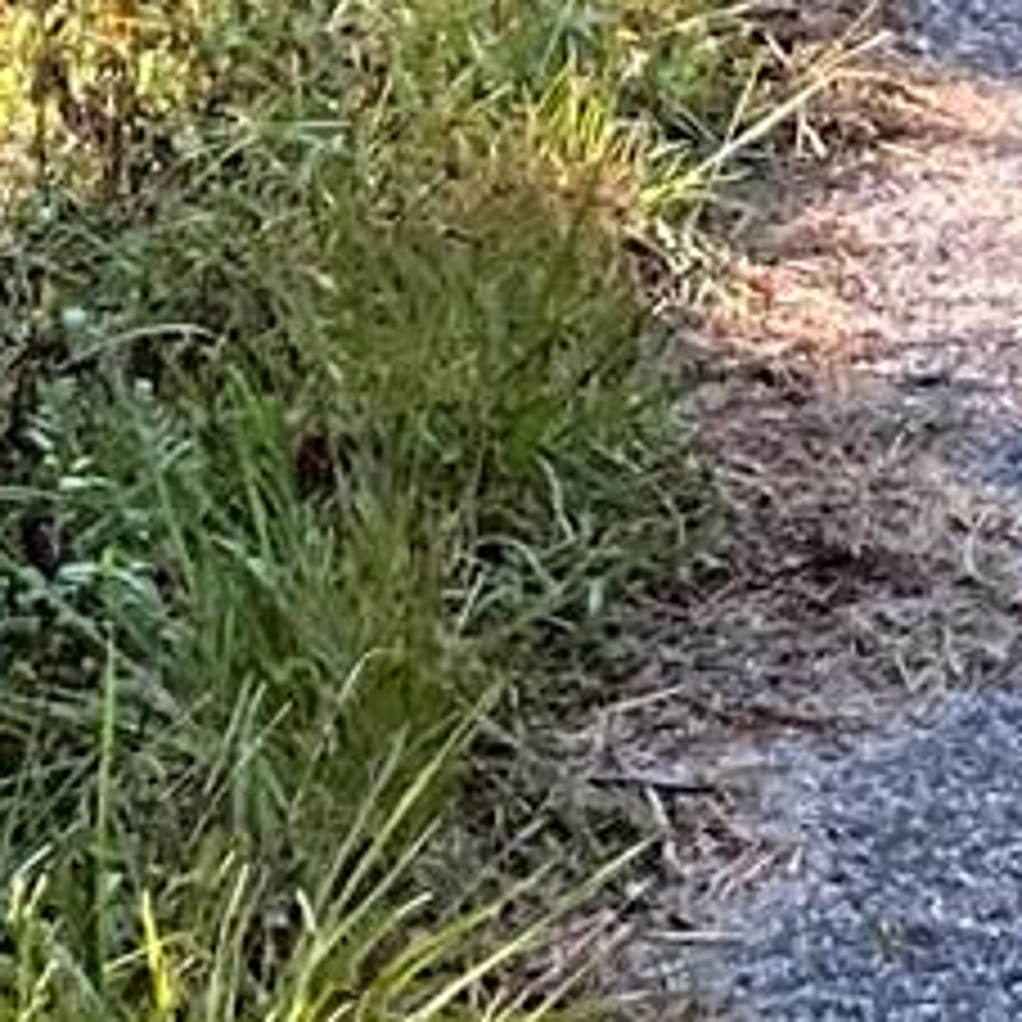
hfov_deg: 7.6
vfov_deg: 7.2
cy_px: -1256
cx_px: 441
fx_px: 7716
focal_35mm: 231
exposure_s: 1/122
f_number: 1.8
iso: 20
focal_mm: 3
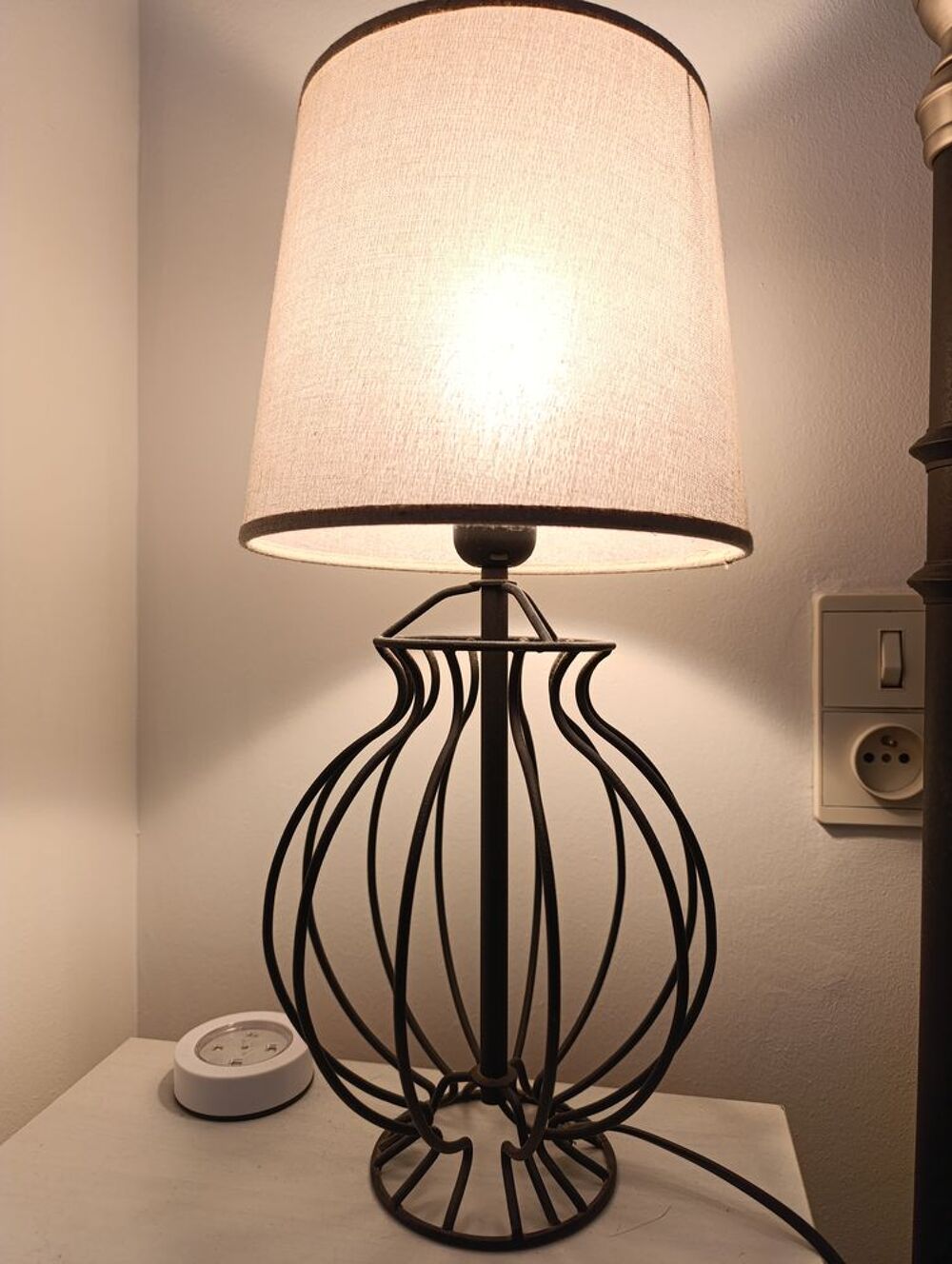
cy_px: 632
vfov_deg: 73.8
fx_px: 841
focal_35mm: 23
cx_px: 476
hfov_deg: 59.0
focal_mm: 6.14
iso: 250
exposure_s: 1/100
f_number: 1.6
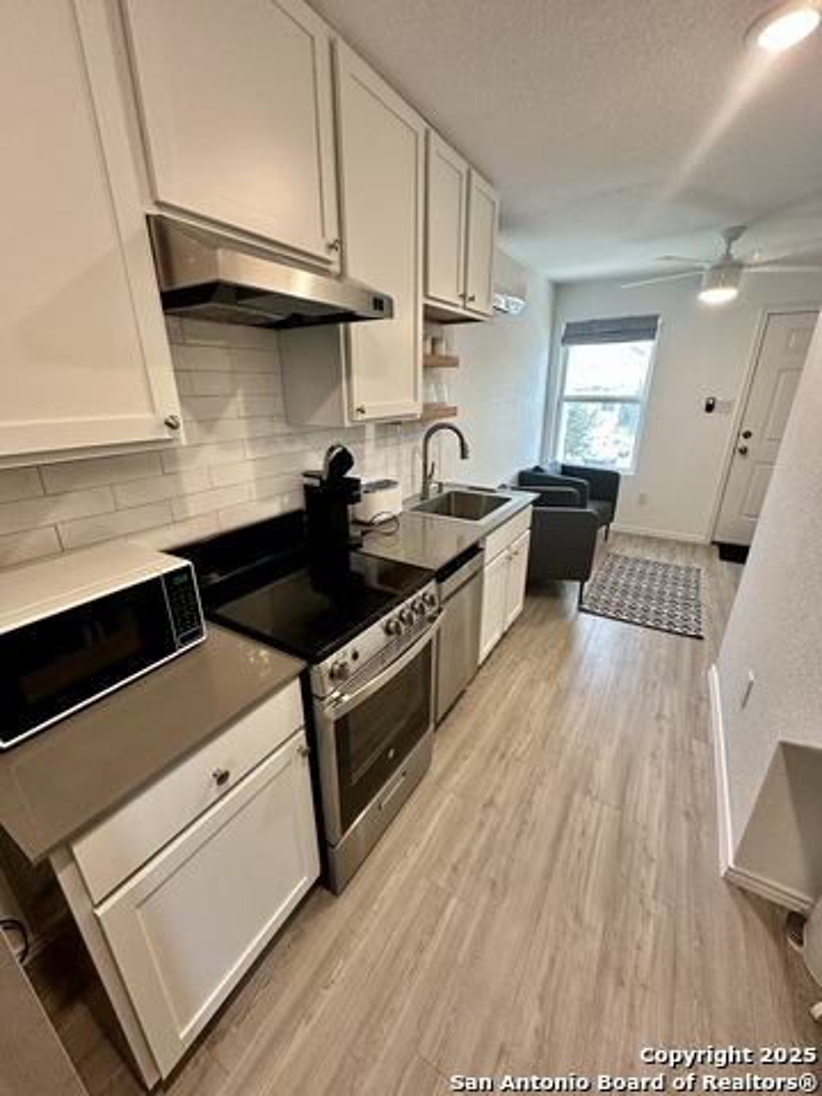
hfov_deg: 85.7
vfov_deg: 102.1
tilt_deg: -18.3
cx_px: 411
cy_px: 548
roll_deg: -0.8
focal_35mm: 14
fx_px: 443
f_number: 2.2
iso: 250
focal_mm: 2.22
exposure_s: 1/120
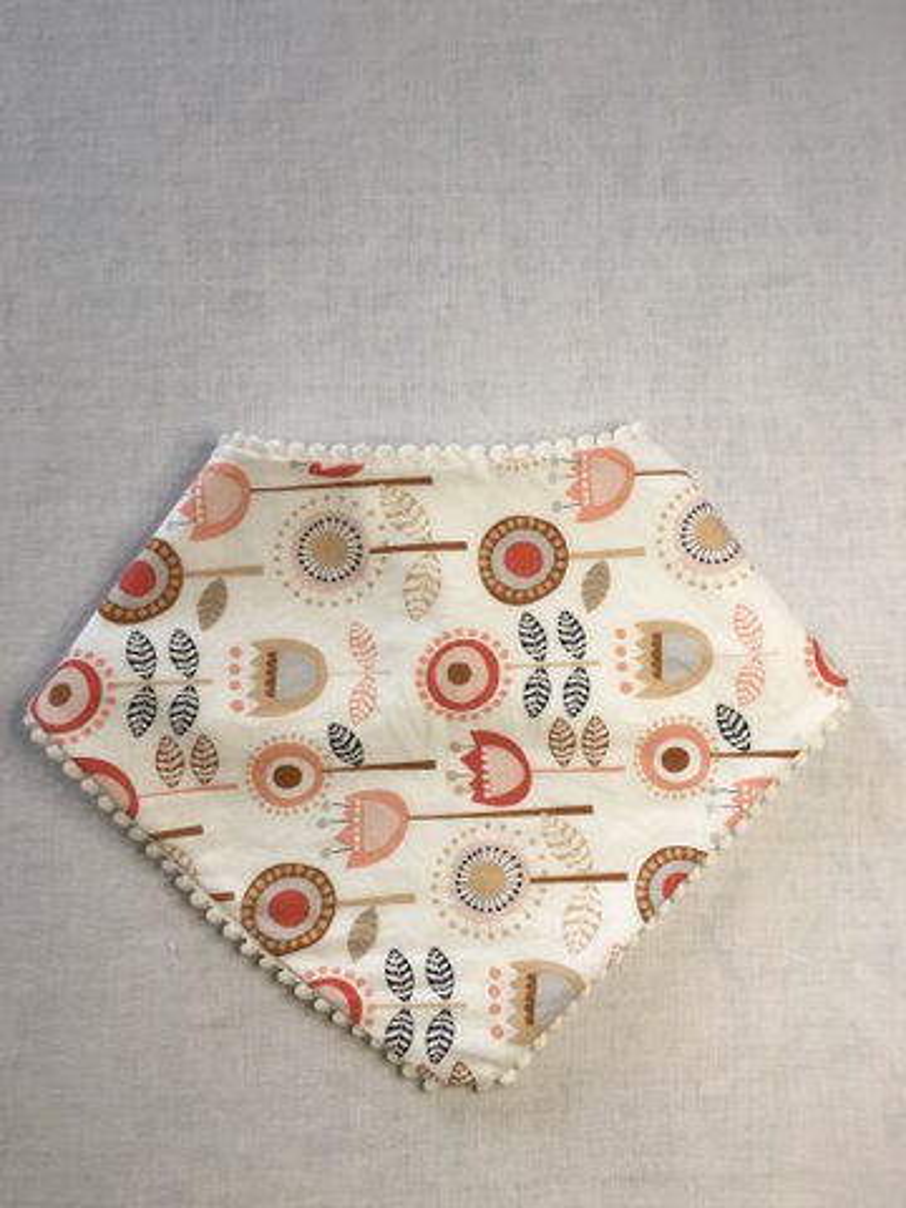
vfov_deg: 61.7
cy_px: 604
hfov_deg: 48.2
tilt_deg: -82.7
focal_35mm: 29
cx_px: 453
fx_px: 1012
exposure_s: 1/100
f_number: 2.2
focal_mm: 4.15
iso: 40
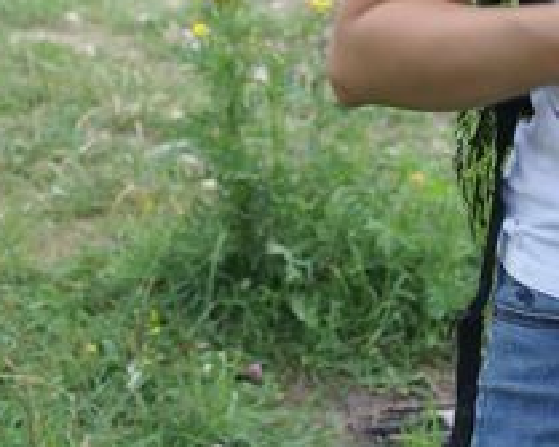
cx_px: 390
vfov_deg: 8.1
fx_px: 3122
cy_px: -96
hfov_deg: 10.2
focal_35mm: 189
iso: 250
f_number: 4.5
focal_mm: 35
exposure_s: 1/60
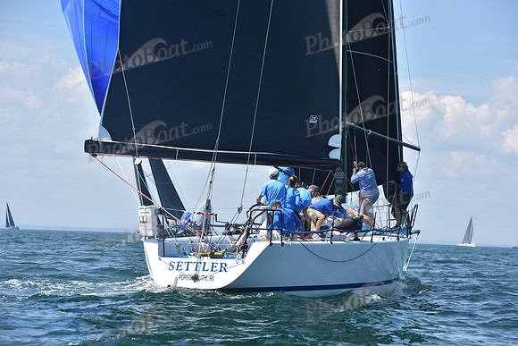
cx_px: 259
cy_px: 173
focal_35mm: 110
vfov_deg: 12.5
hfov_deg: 18.6
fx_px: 1583
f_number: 5.6
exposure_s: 1/1600
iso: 320
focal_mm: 110
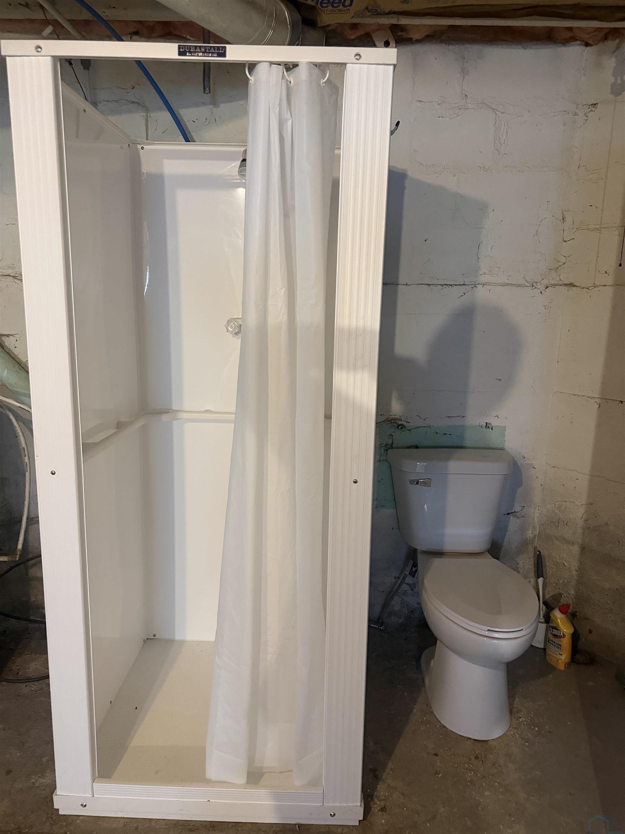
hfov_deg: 56.8
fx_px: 578
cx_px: 312
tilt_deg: -11.7
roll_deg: -1.7
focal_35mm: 24
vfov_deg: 71.6
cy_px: 417
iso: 800
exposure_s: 1/40
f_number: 1.78
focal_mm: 6.76
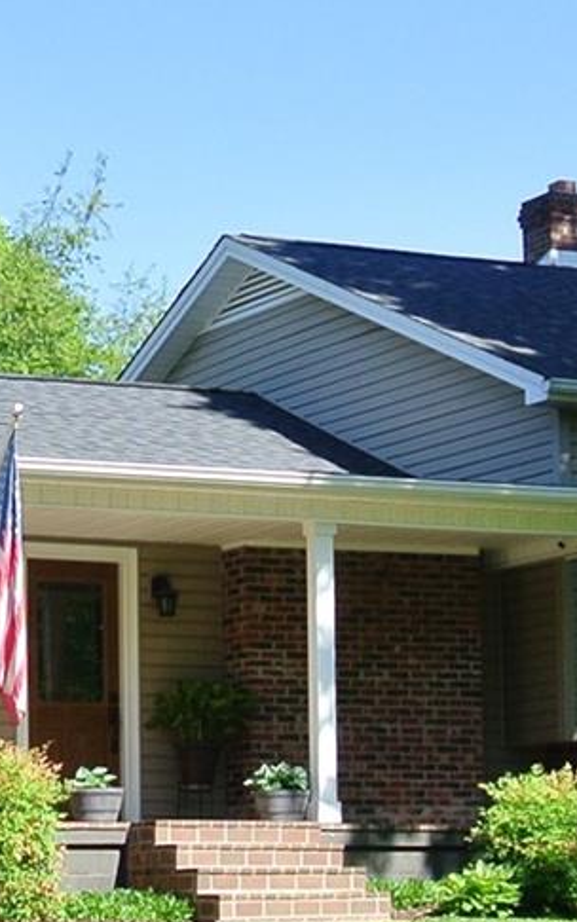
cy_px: 746
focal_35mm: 116
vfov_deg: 17.8
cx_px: 61
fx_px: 2917
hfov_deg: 11.2
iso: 100
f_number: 4
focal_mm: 10
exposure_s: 1/320
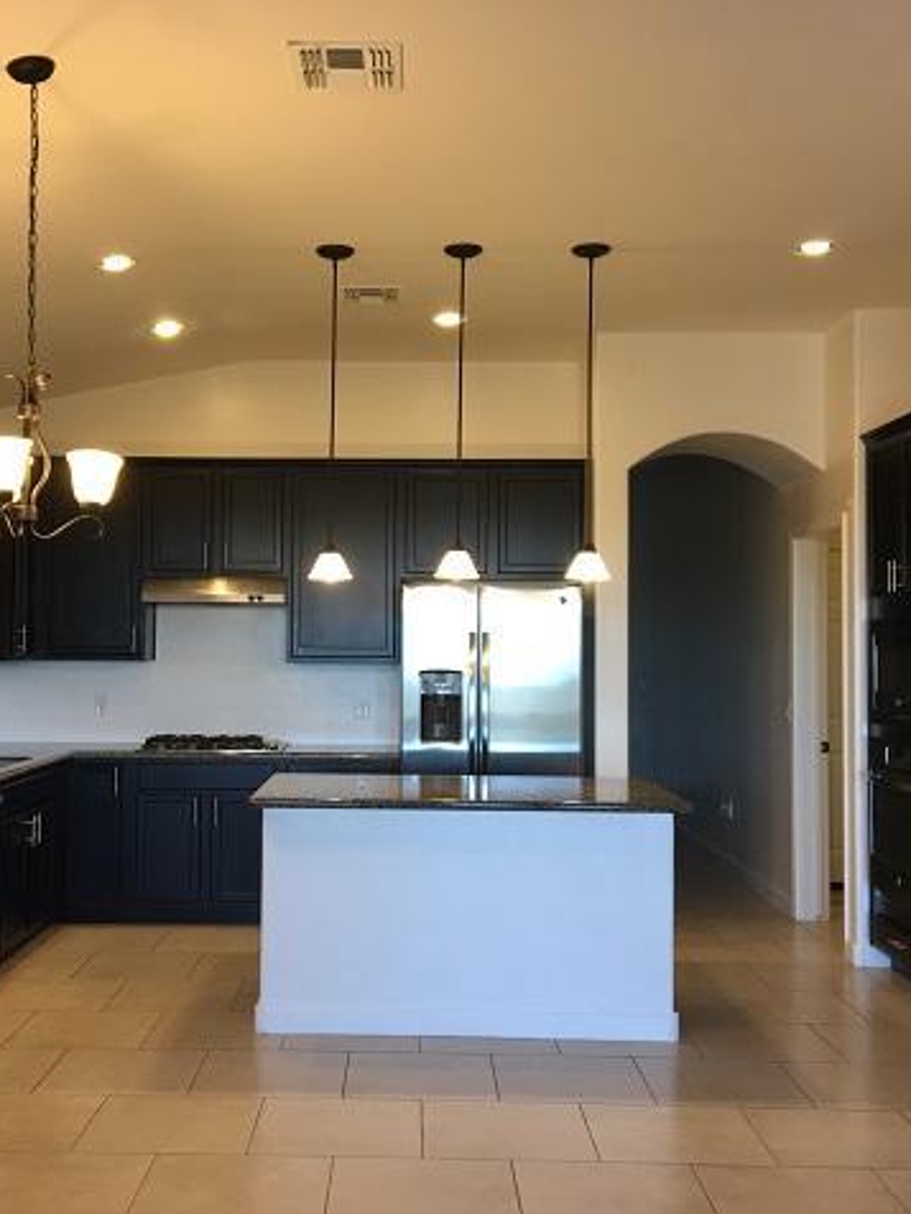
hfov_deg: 36.7
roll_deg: -1.3
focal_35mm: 39
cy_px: 604
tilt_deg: +1.3
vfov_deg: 47.9
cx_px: 380
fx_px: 1369
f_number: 2.2
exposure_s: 1/30
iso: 64
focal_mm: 4.15
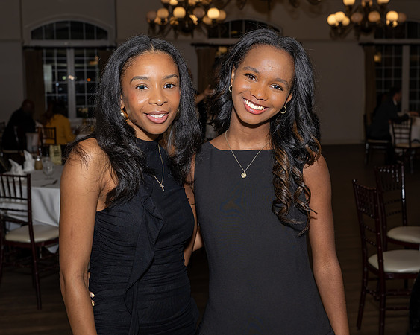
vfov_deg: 28.5
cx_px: 203
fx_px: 661
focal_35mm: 53
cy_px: 159
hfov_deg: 35.2
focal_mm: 43
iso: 640
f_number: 6.3
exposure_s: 1/250
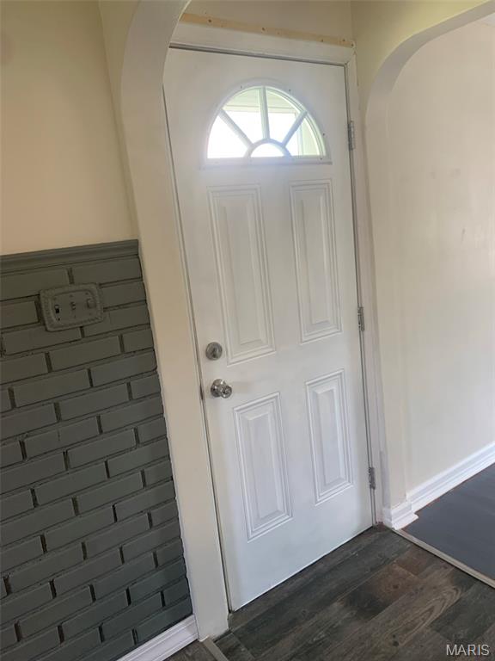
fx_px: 496
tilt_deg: -10.6
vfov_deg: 67.3
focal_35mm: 26
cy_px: 330
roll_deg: +5.3
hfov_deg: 53.1
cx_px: 248
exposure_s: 1/60
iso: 100
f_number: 1.8
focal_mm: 4.25
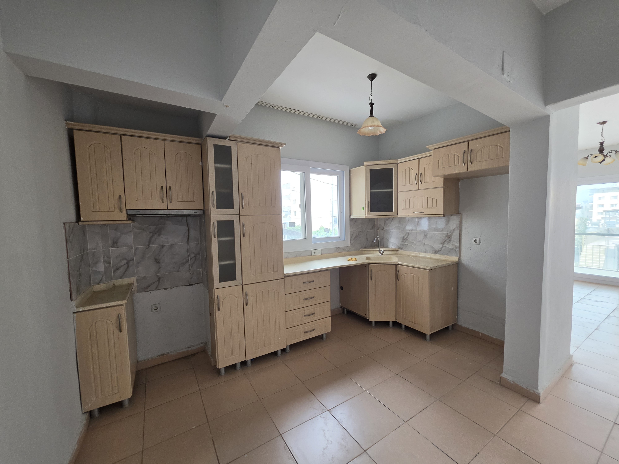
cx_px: 310
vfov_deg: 89.9
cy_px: 232
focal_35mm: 13
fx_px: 232
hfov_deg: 106.2
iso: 160
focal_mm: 2.2
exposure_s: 1/100
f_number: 1.9
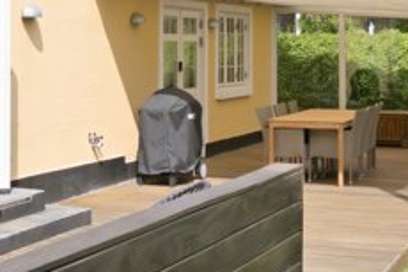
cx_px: 144
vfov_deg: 16.8
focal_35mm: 80
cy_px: 29
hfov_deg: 25.3
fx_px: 906
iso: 200
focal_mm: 15.1
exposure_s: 1/200
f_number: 8
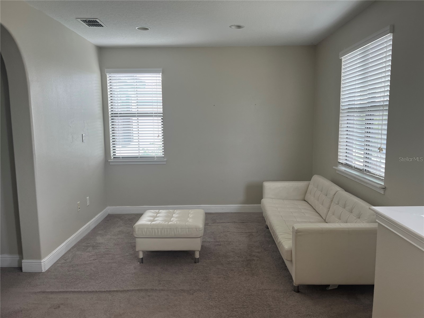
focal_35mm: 26
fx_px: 318
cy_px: 159
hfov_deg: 67.3
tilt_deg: -7.3
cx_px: 212
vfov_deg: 53.1
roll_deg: +0.7
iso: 64
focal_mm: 5.1
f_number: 1.6
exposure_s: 1/120
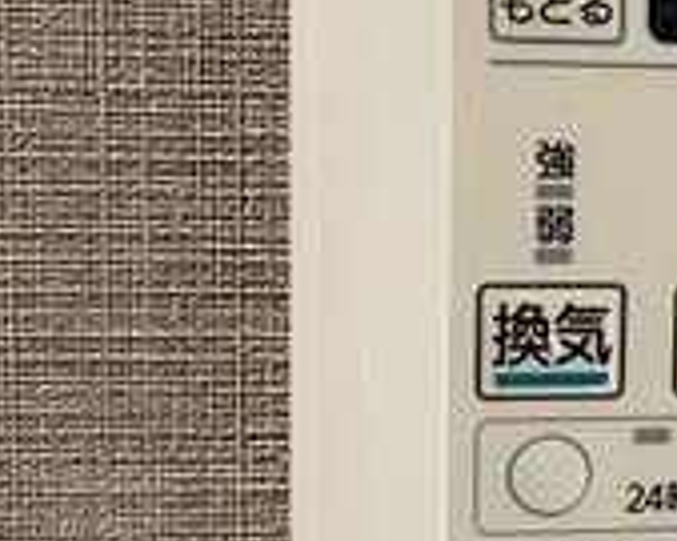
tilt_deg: -8.9
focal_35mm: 96
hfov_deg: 18.3
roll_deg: -1.2
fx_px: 1922
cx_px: 933
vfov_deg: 16.0
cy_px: 156
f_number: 1.8
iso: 100
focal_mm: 4.25
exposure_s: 1/50
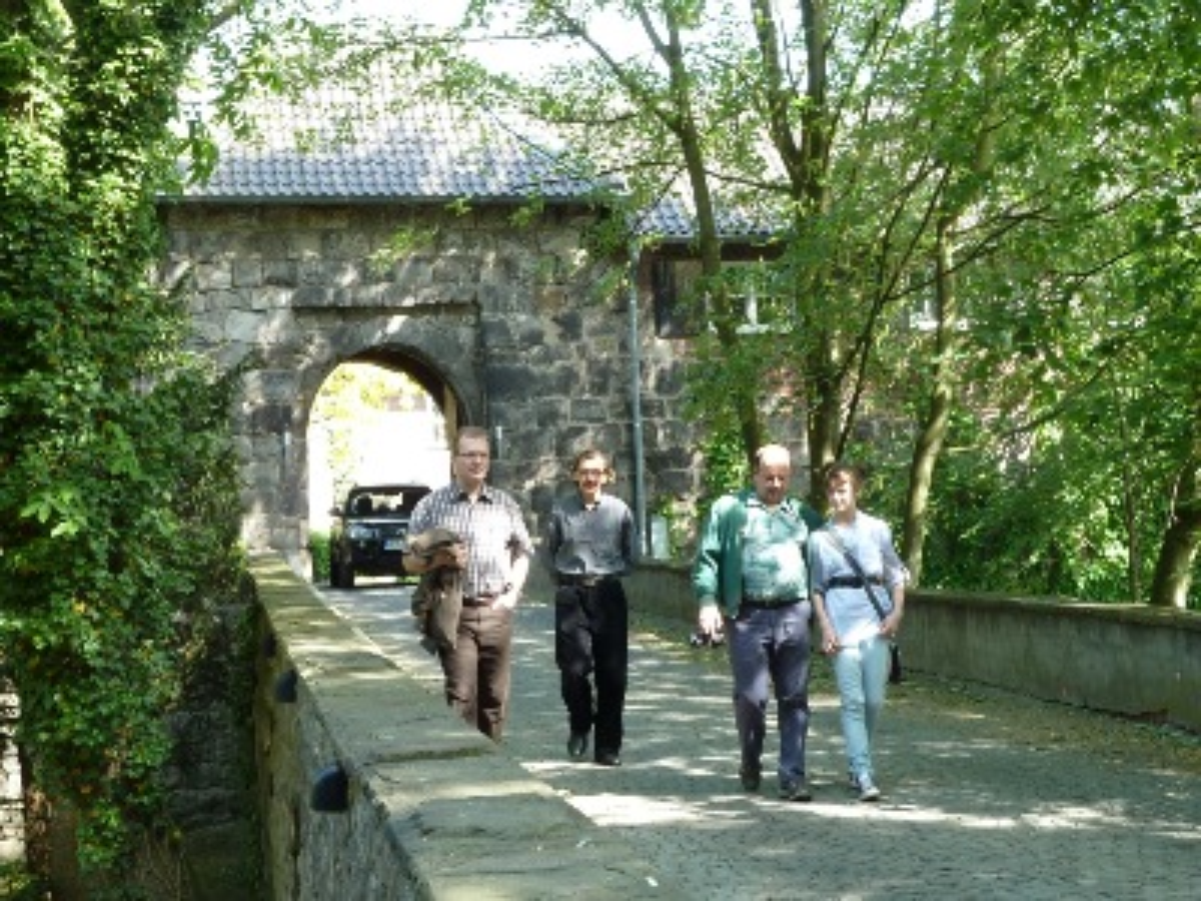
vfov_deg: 23.3
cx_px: 600
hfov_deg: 30.7
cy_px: 450
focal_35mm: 63
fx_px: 2186
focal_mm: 10.3
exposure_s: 1/40
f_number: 4
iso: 80
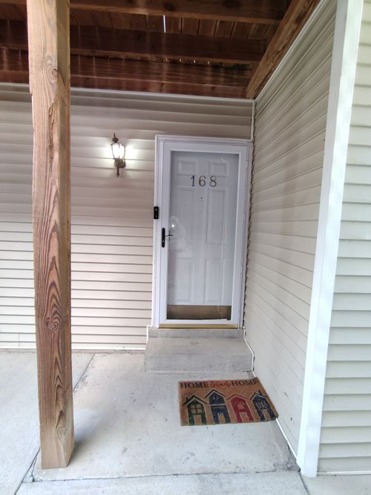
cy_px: 248
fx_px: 229
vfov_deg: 94.5
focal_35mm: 16
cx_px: 186
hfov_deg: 78.1
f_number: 2.2
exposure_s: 1/40
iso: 395
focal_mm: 2.13
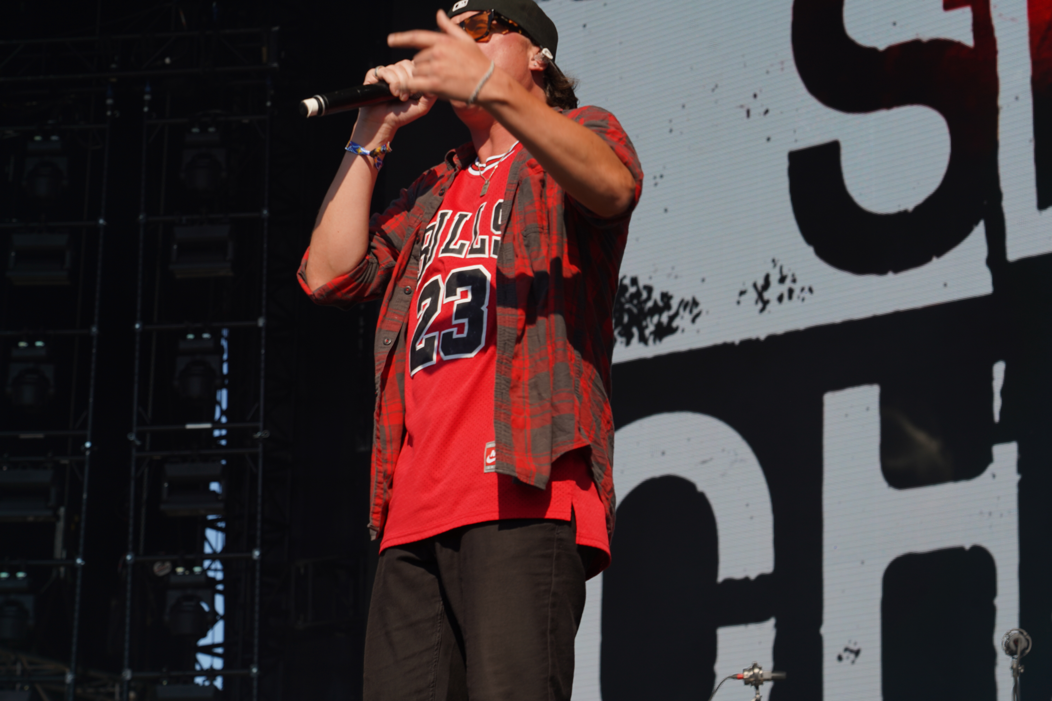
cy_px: 350
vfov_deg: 13.0
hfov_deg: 19.5
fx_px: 3068
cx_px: 526
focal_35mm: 105
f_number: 8
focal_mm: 105
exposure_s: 1/400
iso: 100
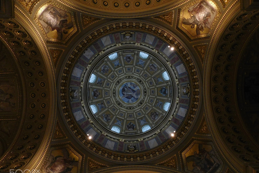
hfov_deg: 73.7
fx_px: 173
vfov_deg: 53.0
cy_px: 97
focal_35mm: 24
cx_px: 129
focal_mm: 4
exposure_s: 1/15
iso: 400
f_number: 3
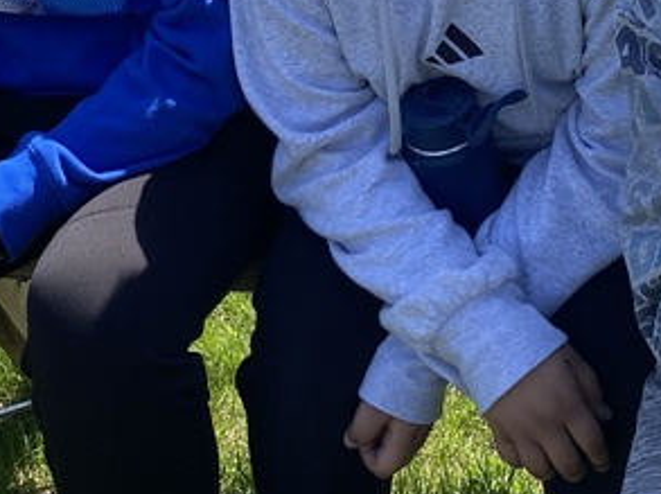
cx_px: 393
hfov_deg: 21.5
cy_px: -230
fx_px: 1736
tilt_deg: -14.3
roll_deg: +2.3
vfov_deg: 15.1
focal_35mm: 91
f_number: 1.8
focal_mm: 4.25
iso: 32
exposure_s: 1/1429
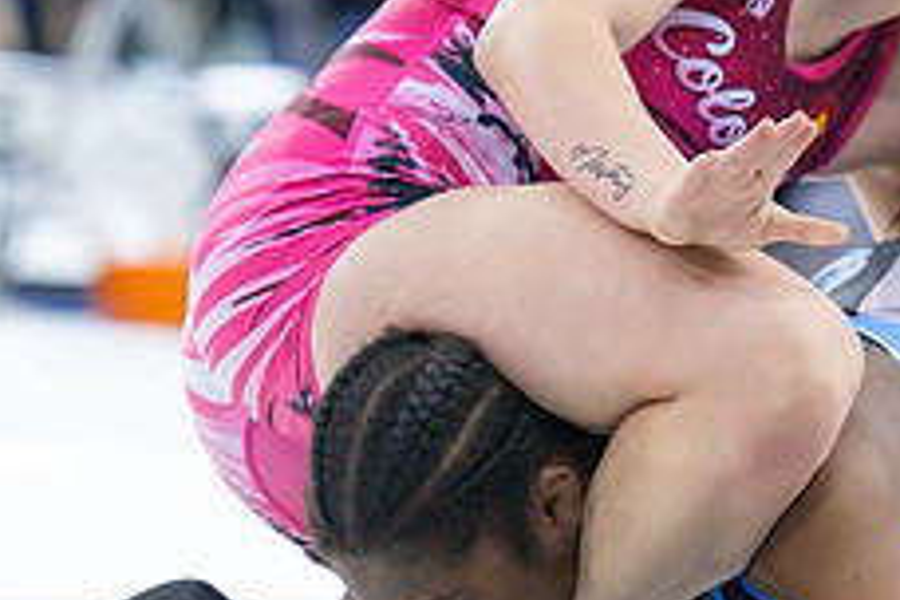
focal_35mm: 539
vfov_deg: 2.6
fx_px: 13474
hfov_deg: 3.8
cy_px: 477
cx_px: 674
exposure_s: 1/800
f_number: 2.8
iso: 3200
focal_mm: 155
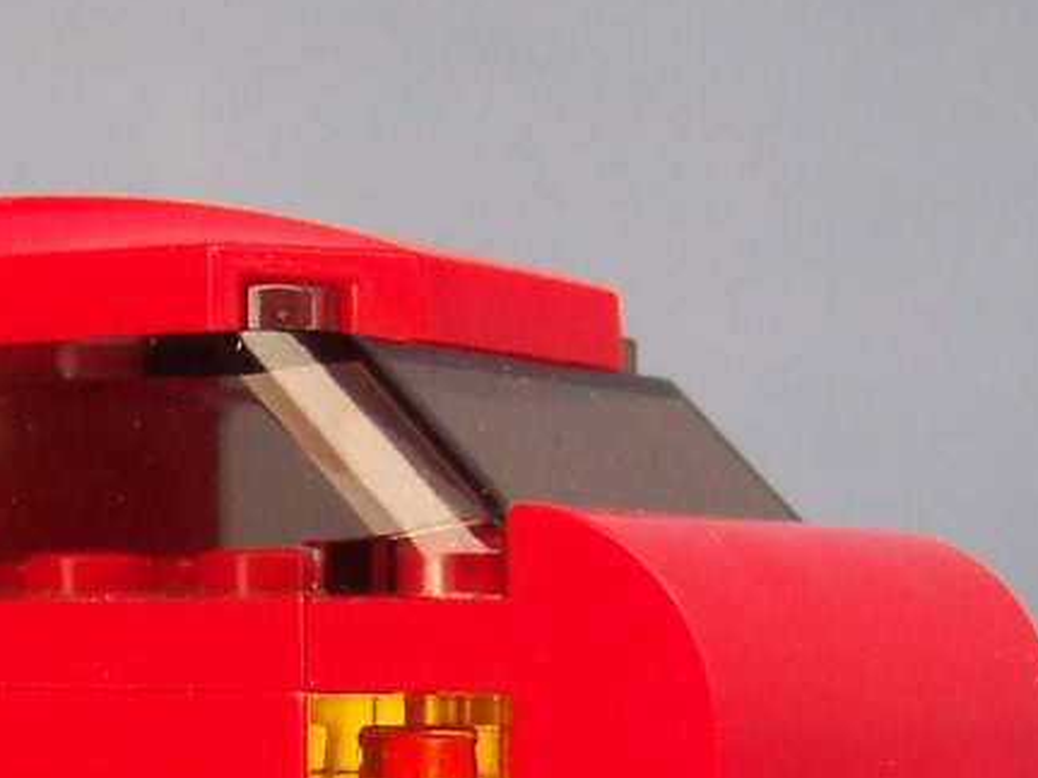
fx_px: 3088
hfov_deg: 18.6
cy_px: 764
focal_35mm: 103
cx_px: -7
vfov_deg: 14.2
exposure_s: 1/250
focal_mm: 5.6
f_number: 2.8
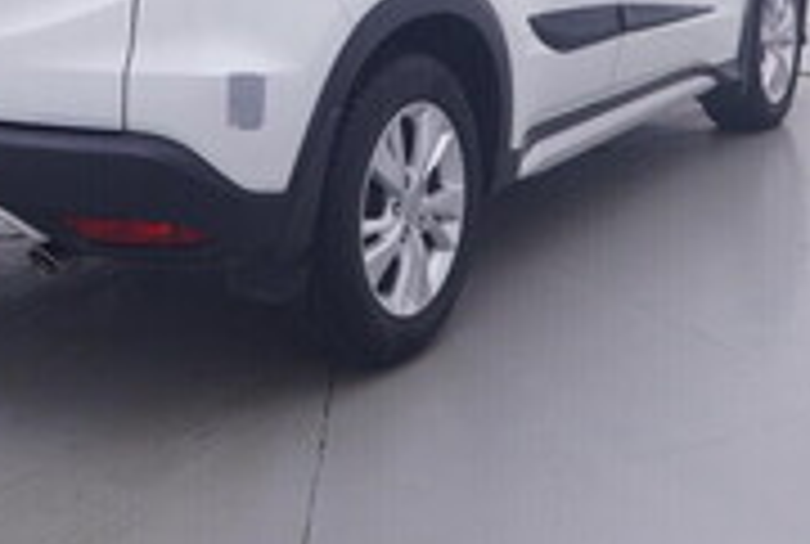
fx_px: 1546
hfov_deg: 29.4
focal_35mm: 69
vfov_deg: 18.8
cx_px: 376
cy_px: -124
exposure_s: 1/80
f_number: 5
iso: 200
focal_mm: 15
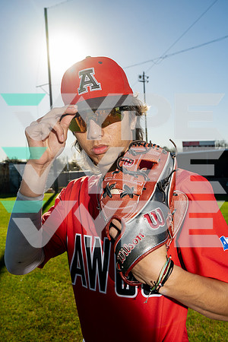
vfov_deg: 54.4
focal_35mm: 35
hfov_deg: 37.9
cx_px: 114
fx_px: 332
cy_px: 171
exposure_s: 1/250
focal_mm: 35
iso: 64
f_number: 7.1
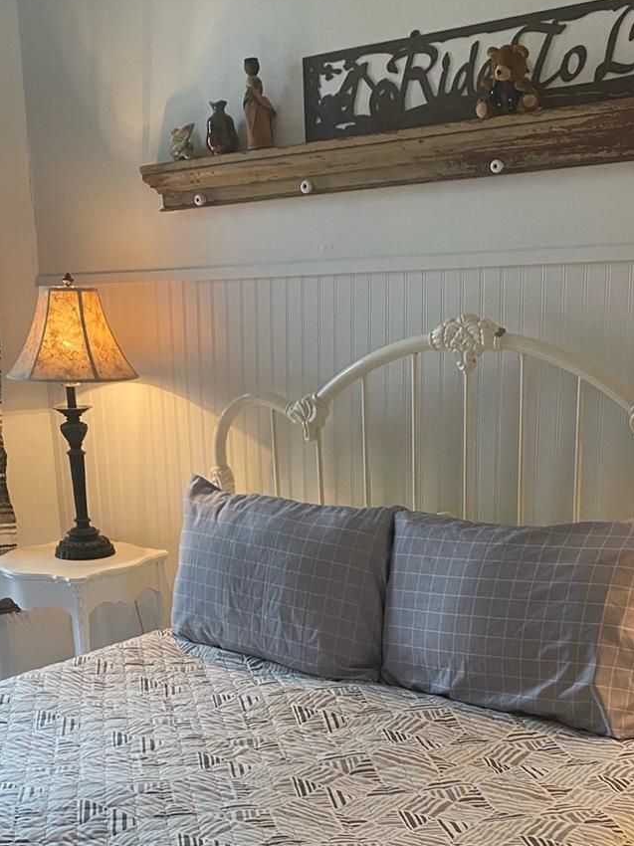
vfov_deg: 39.0
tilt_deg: -16.3
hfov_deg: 30.9
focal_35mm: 47
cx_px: 317
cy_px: 671
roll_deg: +2.1
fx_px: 1148
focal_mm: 4.25
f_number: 1.8
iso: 160
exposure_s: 1/60
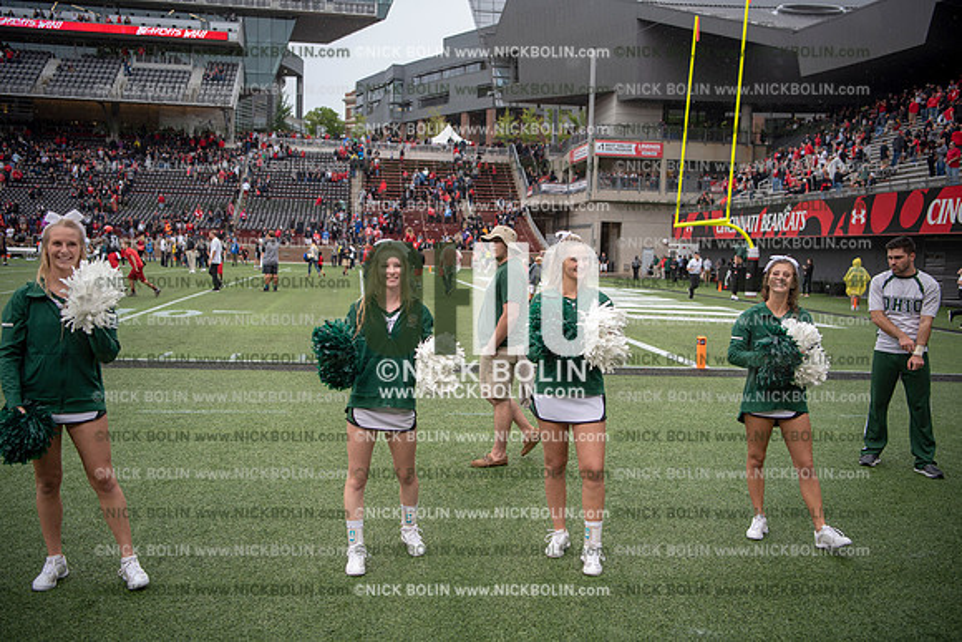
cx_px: 481
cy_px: 321
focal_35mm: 35
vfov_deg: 37.9
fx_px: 935
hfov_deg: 54.4
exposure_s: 1/1000
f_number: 2.8
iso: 250
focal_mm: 35
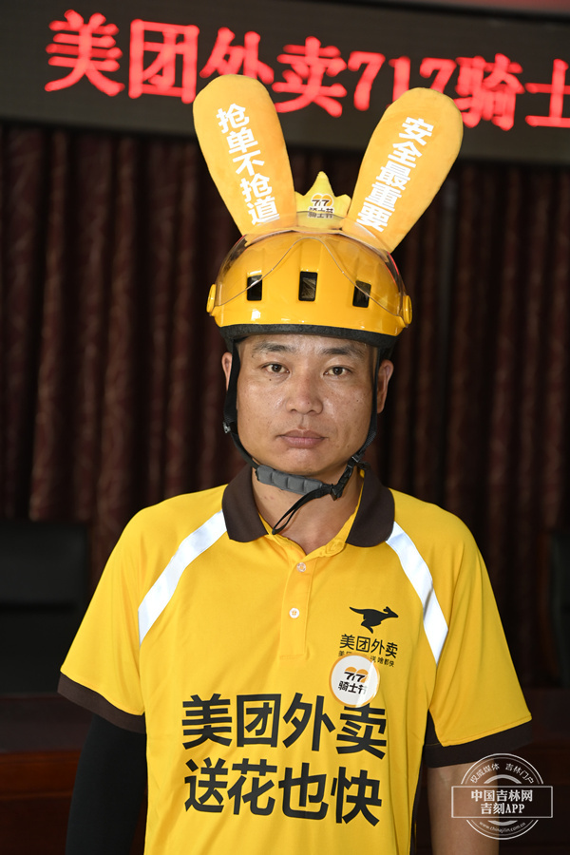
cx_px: 285
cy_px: 428
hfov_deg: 19.5
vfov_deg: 28.8
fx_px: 1662
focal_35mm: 70
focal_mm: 70
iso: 640
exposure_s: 1/80
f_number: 3.5
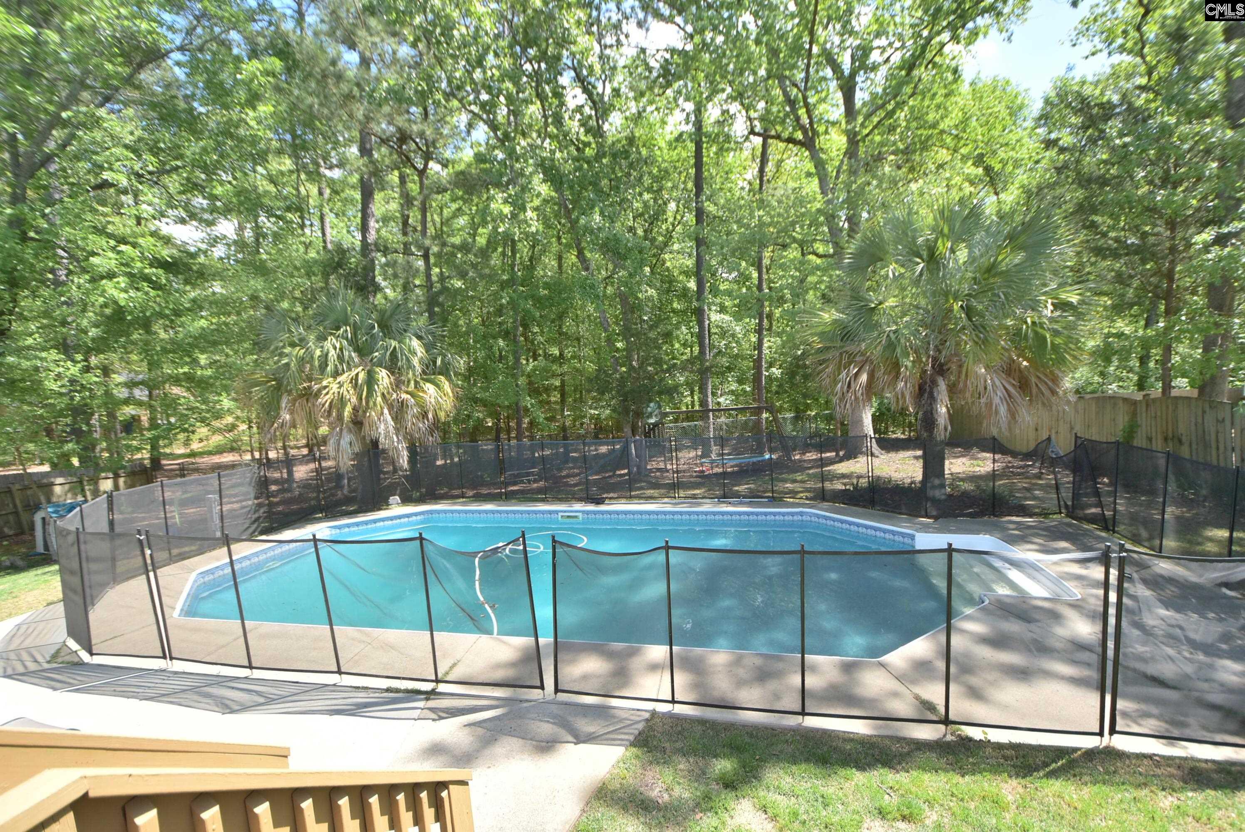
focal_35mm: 15
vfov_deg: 77.4
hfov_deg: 100.3
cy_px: 416
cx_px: 622
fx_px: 519
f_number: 3.5
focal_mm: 10
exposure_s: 1/800
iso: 200
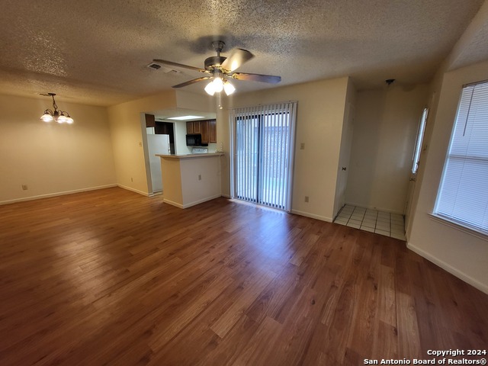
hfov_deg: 106.2
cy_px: 183
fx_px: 183
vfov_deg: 89.9
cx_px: 244
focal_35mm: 13
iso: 125
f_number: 2.2
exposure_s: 1/60
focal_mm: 1.74
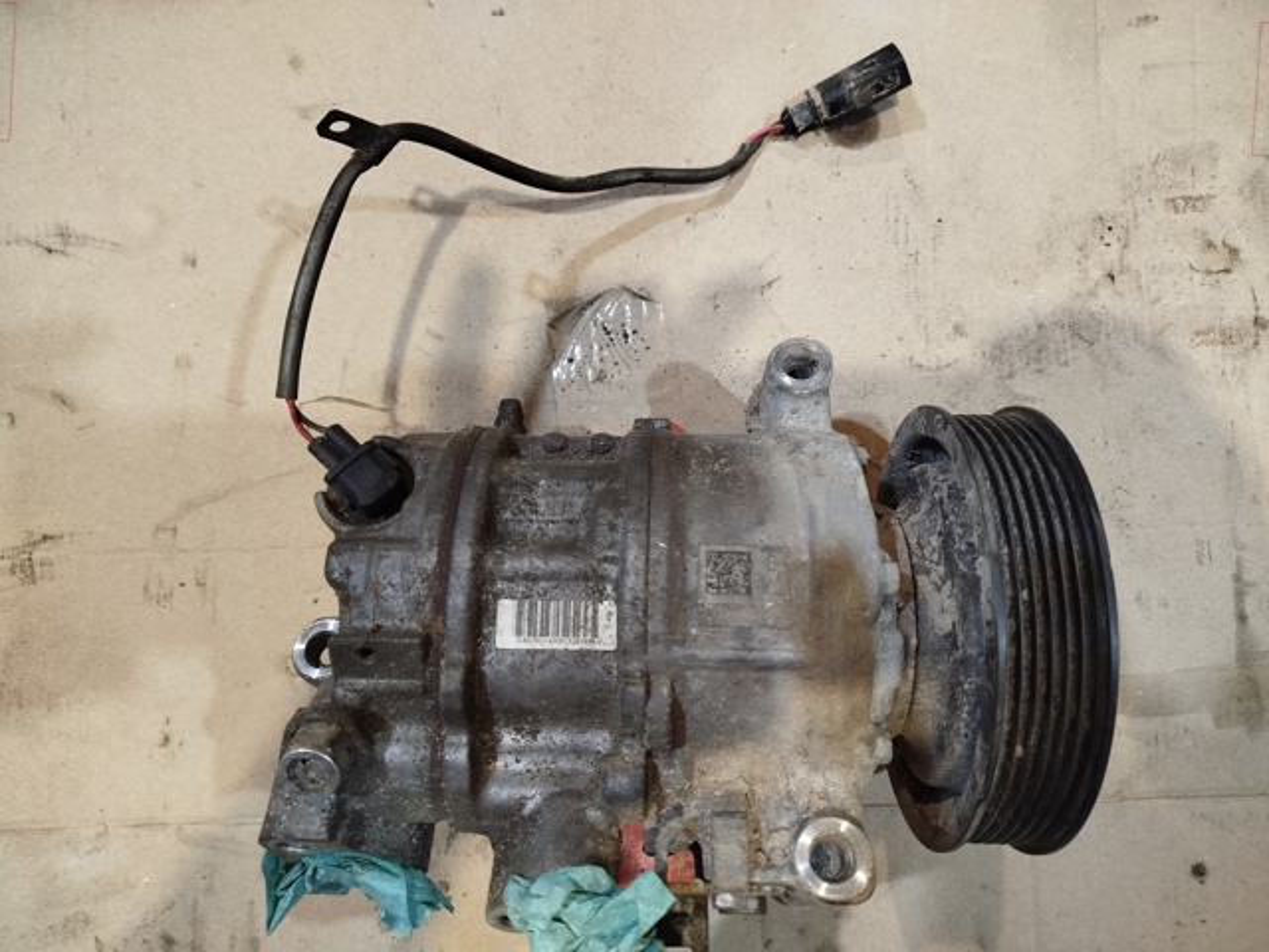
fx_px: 880
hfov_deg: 71.6
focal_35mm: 24
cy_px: 476
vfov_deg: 56.8
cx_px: 634
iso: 800
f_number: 1.7
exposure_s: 1/25
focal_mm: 5.31
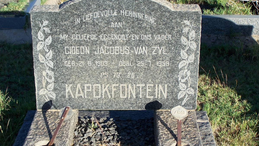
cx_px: 130
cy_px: 71
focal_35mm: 82
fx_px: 563
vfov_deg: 14.7
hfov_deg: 25.9
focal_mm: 12.4
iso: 80
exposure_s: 1/750
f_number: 3.2
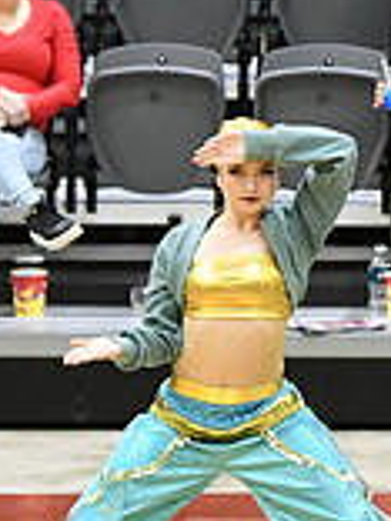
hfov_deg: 2.5
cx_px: 932
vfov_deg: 3.3
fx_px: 9051
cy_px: 272
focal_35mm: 601
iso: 5000
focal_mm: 112
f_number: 4
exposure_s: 1/250
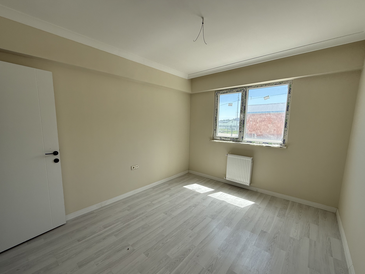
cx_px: 172
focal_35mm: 15
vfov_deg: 81.7
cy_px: 144
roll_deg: -0.7
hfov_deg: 98.1
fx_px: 158
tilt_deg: -7.8
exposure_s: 1/672
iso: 64
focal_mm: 2.22
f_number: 2.2
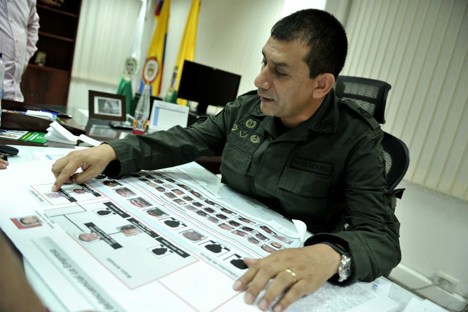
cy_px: 156
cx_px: 234
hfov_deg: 73.8
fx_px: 312
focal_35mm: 24
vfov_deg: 53.1
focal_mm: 24
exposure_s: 1/200
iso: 1600
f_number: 2.8
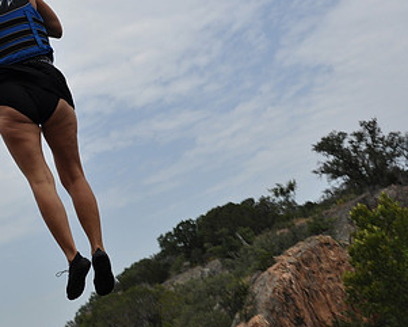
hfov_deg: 28.1
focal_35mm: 65
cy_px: 195
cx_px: 46
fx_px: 785
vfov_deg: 23.5
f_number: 8
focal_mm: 24
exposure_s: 1/800
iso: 200
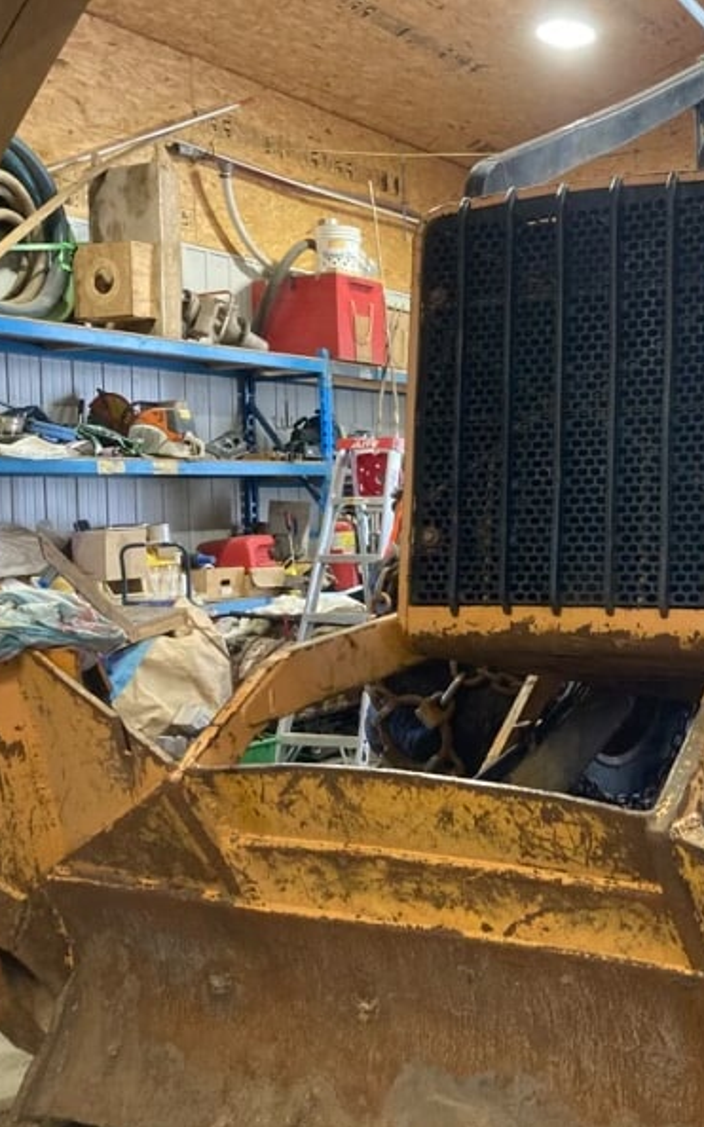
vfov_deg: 49.3
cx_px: 700
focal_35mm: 40
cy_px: 567
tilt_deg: -1.9
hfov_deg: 29.9
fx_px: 1229
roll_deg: +1.0
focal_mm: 3.99
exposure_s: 1/60
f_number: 1.8
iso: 250
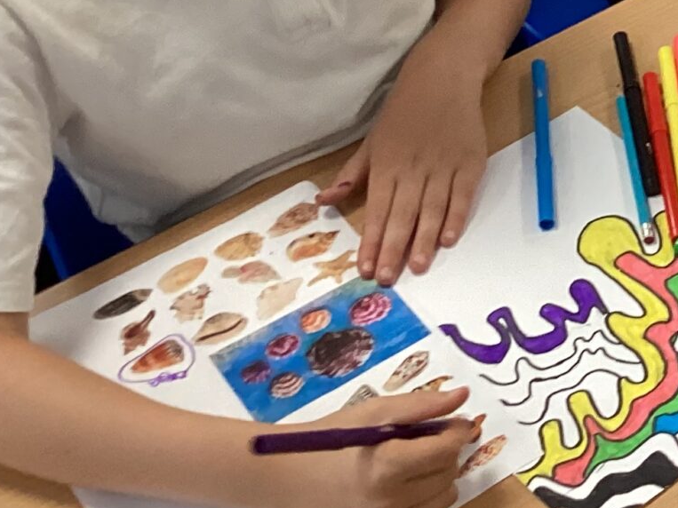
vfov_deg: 13.7
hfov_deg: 17.0
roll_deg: -0.3
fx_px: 2037
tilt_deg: -36.5
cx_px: 1042
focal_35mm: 104
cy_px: -147
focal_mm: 3.3
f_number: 2.4
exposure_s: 1/50
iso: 125
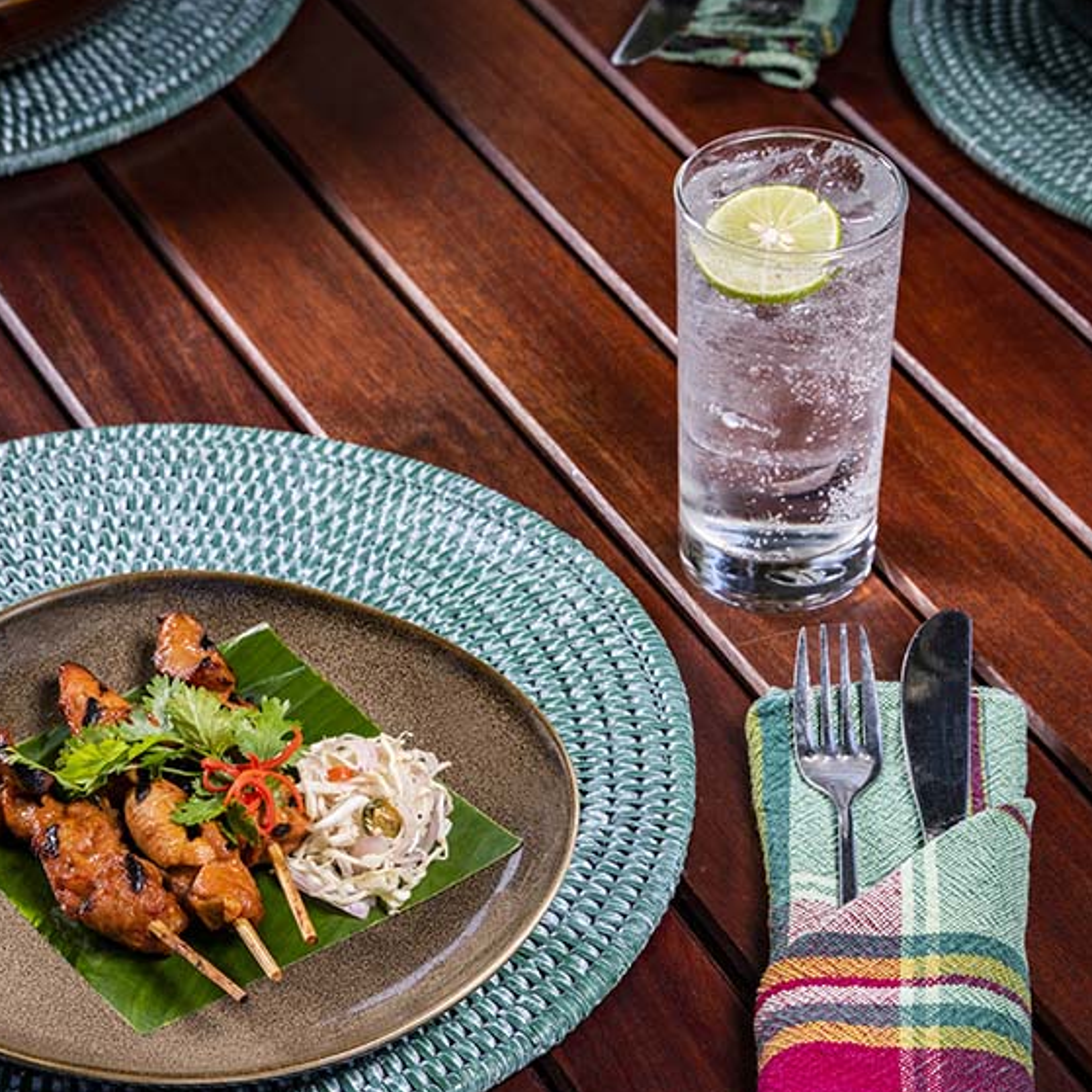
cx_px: 445
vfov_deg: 16.6
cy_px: 619
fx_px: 3747
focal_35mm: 105
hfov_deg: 16.6
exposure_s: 1/250
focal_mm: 72
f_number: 10
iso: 400
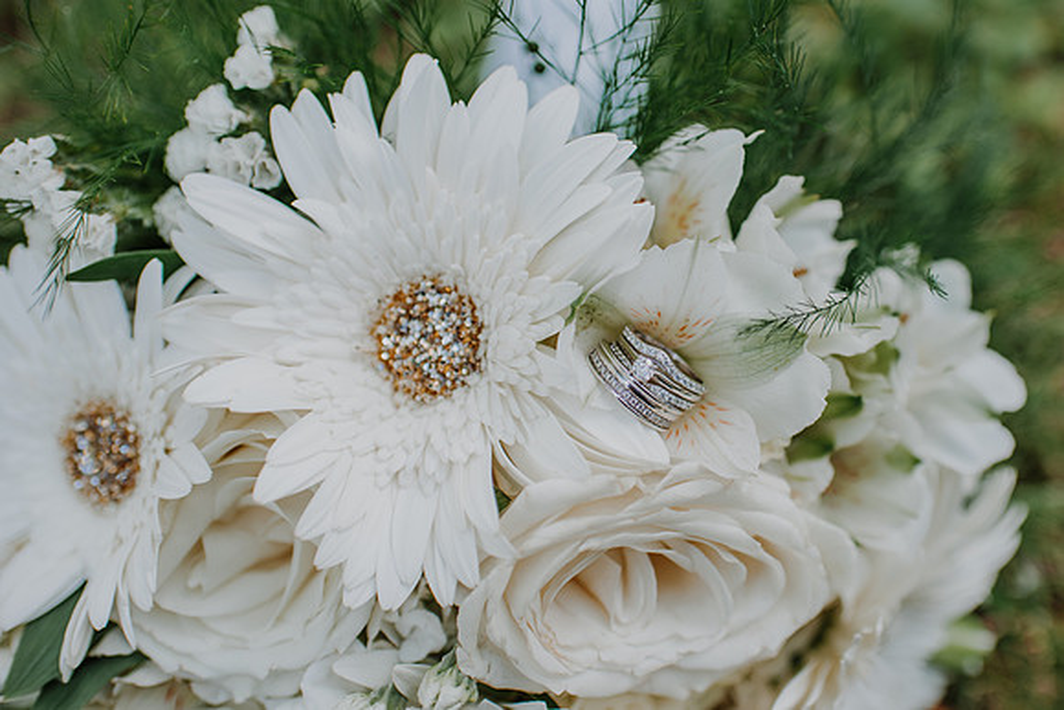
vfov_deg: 31.4
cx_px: 649
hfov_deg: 45.4
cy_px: 318
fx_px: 1263
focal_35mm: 43
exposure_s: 1/1000
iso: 100
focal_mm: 35
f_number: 2.5
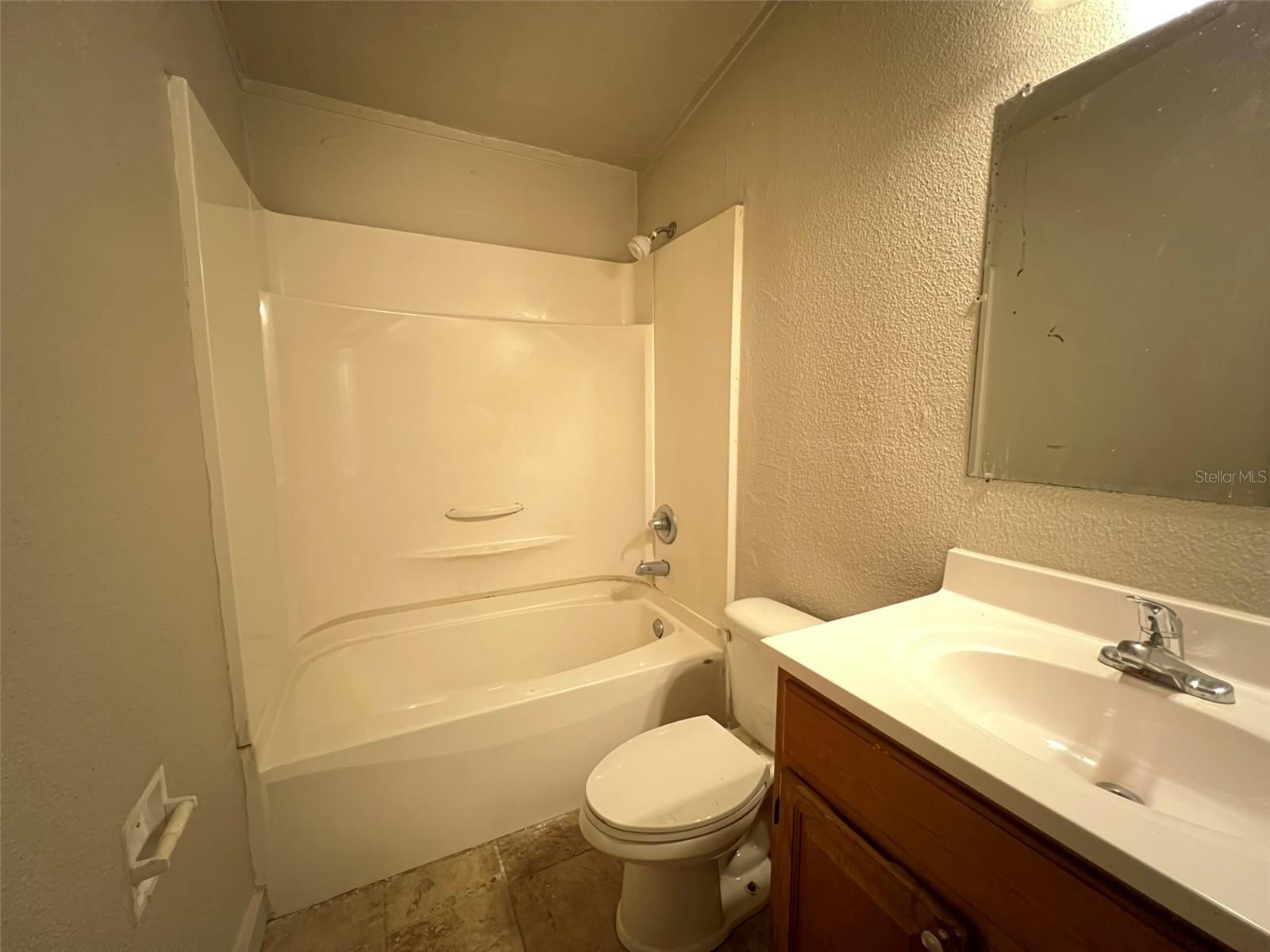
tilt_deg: -6.8
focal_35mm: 13
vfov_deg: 89.9
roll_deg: +0.0
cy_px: 476
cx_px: 635
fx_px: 477
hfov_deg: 106.2
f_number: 1.8
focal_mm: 1.57
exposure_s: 1/24
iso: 2000
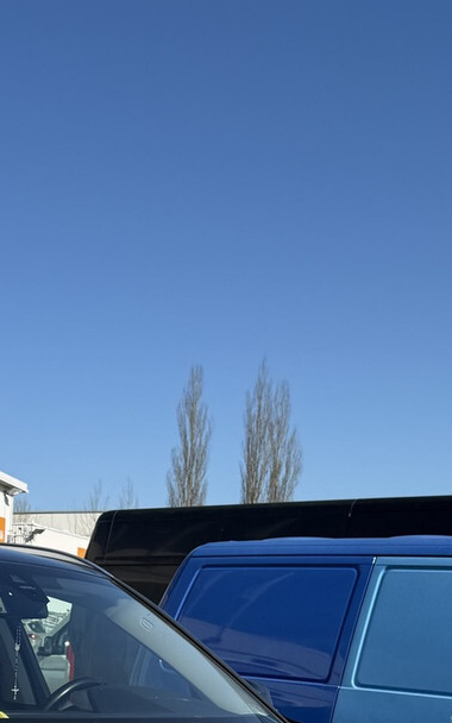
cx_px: -84
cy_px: 824
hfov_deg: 18.4
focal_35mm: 67
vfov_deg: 27.6
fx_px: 1321
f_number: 1.78
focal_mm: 6.76
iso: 80
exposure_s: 1/4673
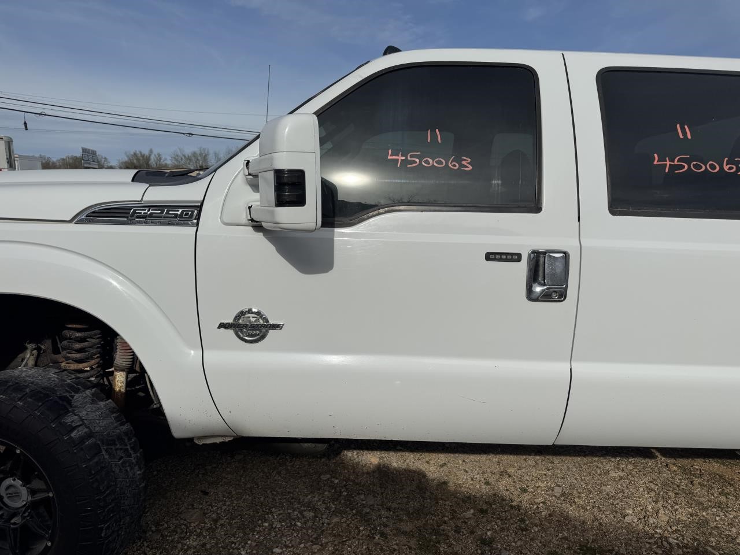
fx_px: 513
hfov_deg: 71.6
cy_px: 278
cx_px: 370
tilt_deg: -10.3
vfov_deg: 56.8
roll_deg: -0.3
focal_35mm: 24
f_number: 1.78
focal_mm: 6.76
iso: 80
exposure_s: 1/12346
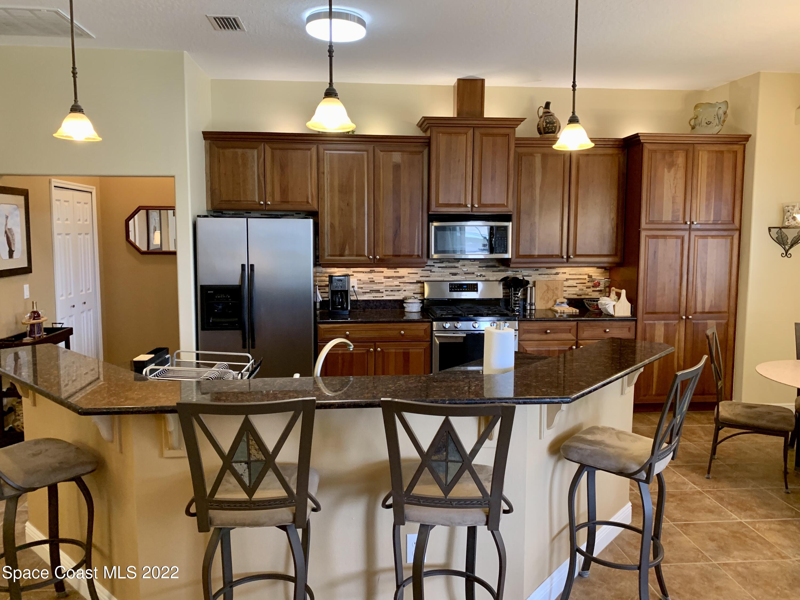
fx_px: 601
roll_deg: -0.4
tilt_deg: -5.5
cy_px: 300
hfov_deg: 67.3
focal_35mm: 26
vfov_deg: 53.1
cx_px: 400
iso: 200
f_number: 1.8
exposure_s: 1/60
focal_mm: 4.25
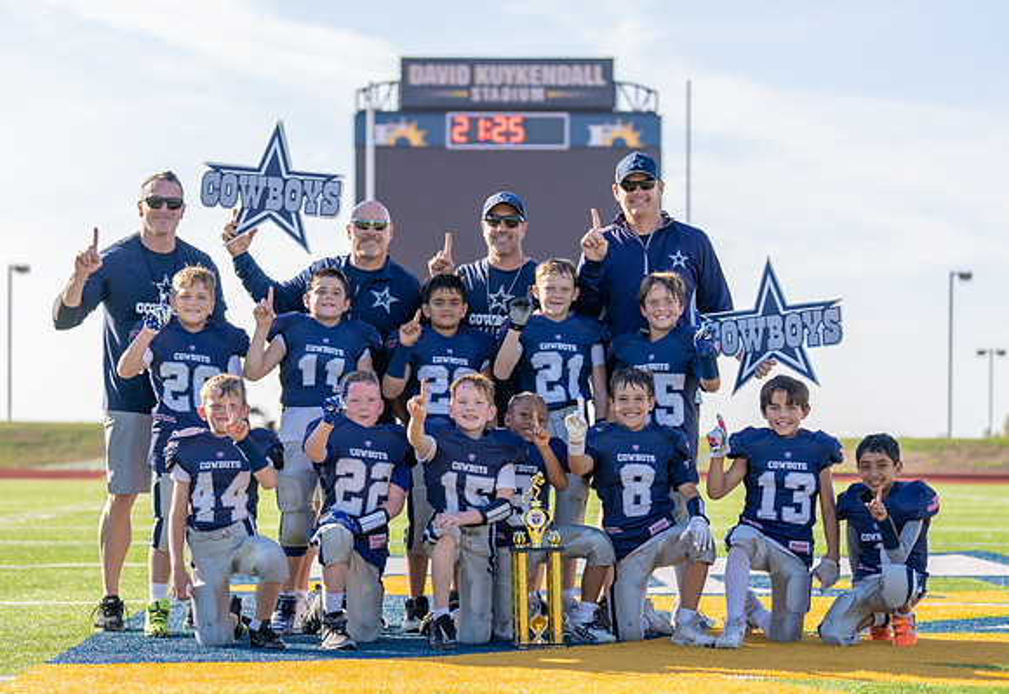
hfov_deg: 19.6
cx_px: 422
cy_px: 376
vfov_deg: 13.6
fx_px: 2914
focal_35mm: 103
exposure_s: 1/1000
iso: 100
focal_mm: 76
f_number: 2.8
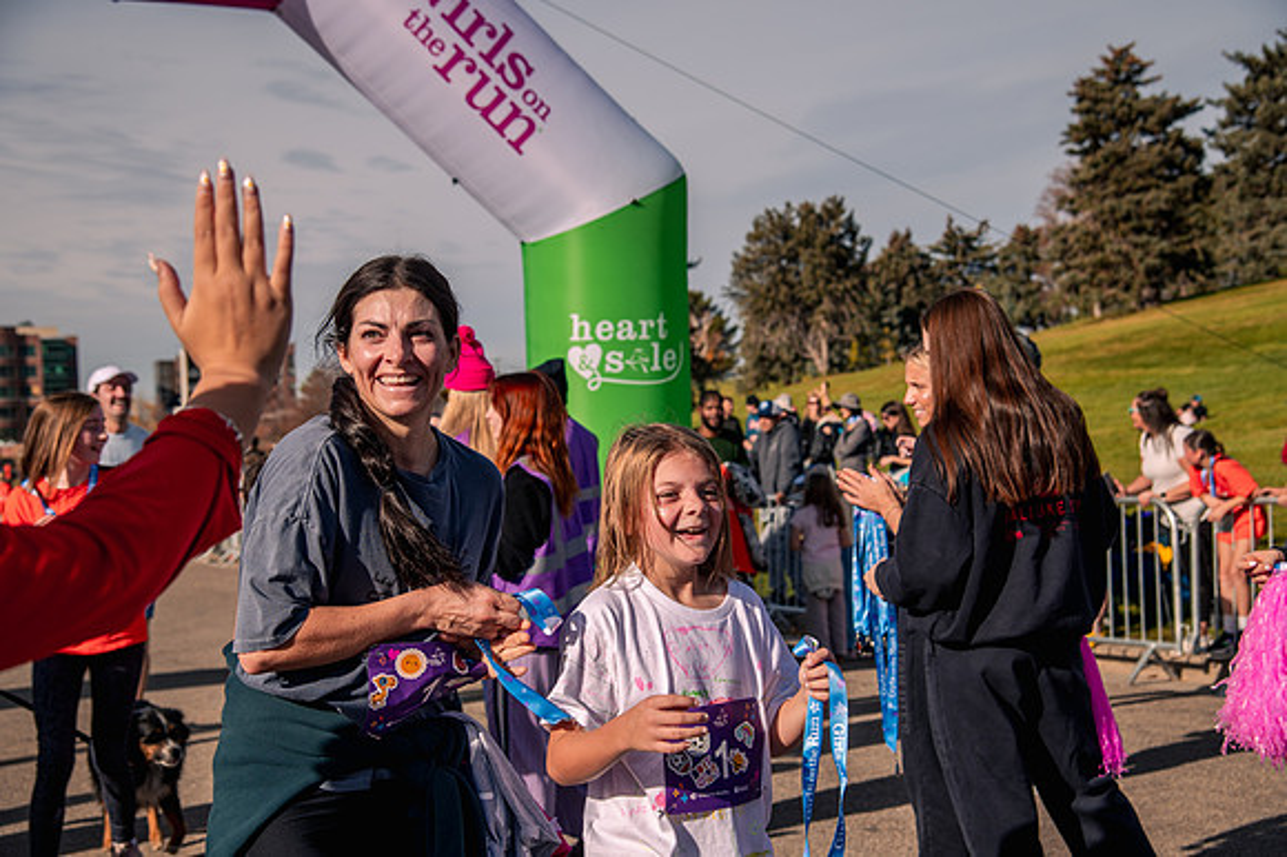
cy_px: 428
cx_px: 644
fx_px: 1858
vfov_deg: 26.0
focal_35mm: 52
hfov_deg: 38.2
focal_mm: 52
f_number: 5.6
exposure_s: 1/1600
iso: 200
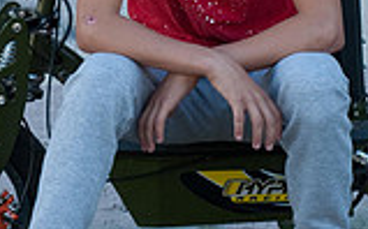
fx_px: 4649
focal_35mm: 464
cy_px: -28
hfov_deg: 4.5
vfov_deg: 2.8
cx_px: 9
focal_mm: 125
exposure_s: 1/200
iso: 320
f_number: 5.6
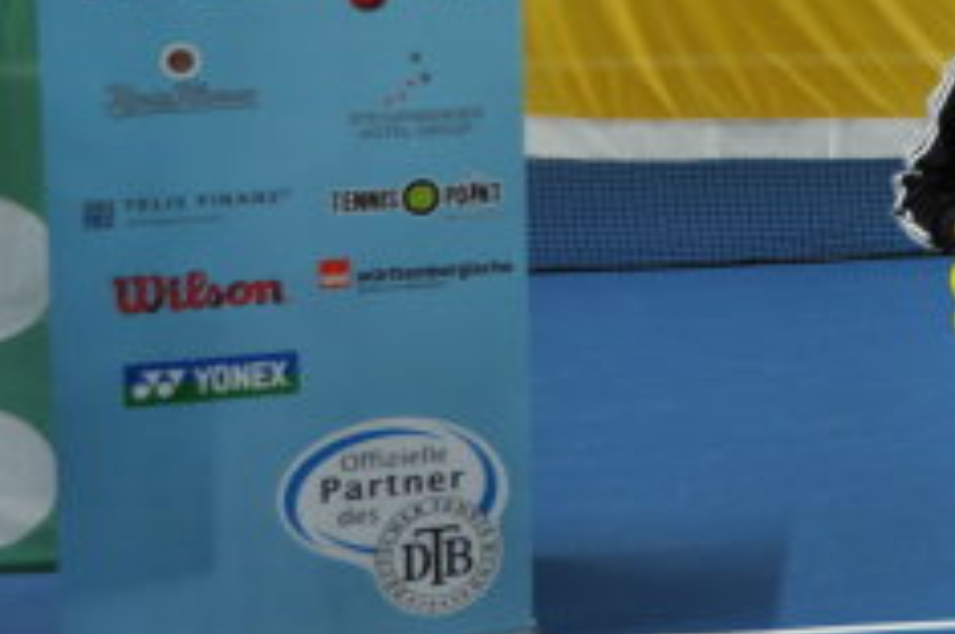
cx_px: 1207
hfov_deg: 19.1
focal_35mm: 100
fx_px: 2649
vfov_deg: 13.5
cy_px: 20
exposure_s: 1/60
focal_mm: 26
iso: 400
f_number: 4
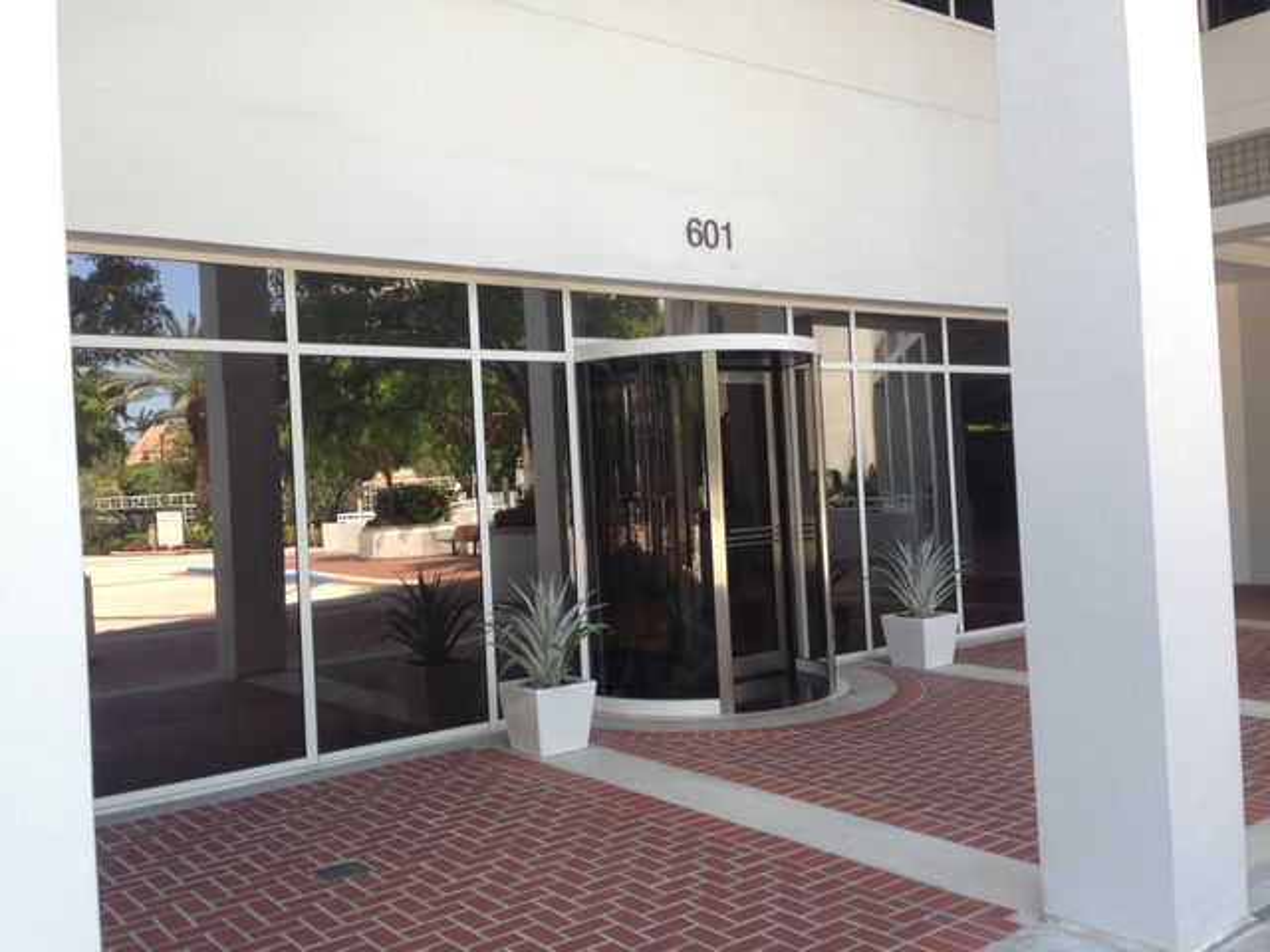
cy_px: 476
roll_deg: +2.2
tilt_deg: +1.7
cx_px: 635
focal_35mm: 33
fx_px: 1211
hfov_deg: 55.4
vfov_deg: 42.9
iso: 50
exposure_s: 1/167
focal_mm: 4.12
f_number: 2.4
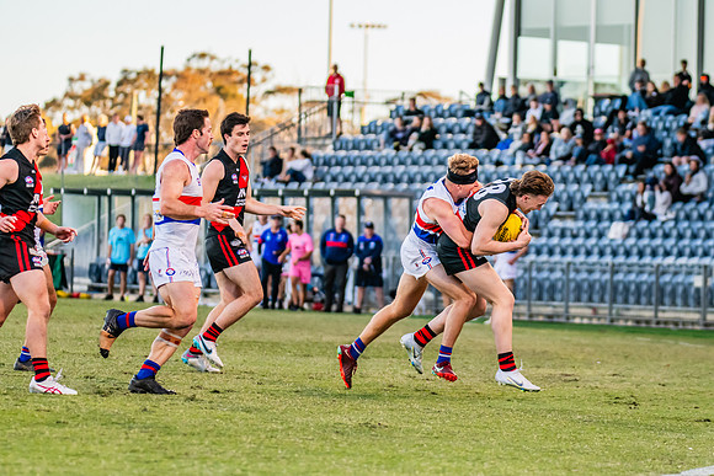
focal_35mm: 218
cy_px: 234
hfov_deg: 9.4
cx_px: 457
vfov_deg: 6.3
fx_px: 4331
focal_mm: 170
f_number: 4
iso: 1800
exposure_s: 1/1600
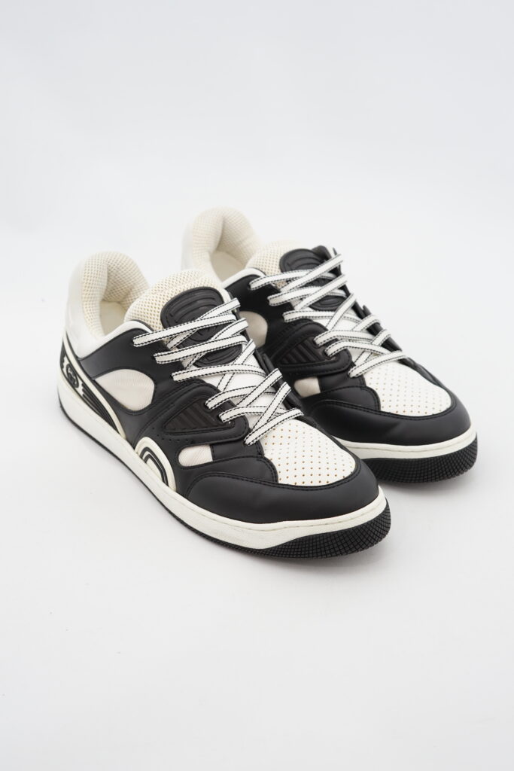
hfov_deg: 27.0
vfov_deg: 39.6
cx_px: 257
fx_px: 1070
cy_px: 386
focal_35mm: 50
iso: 640
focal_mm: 50
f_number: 6.3
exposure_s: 1/13
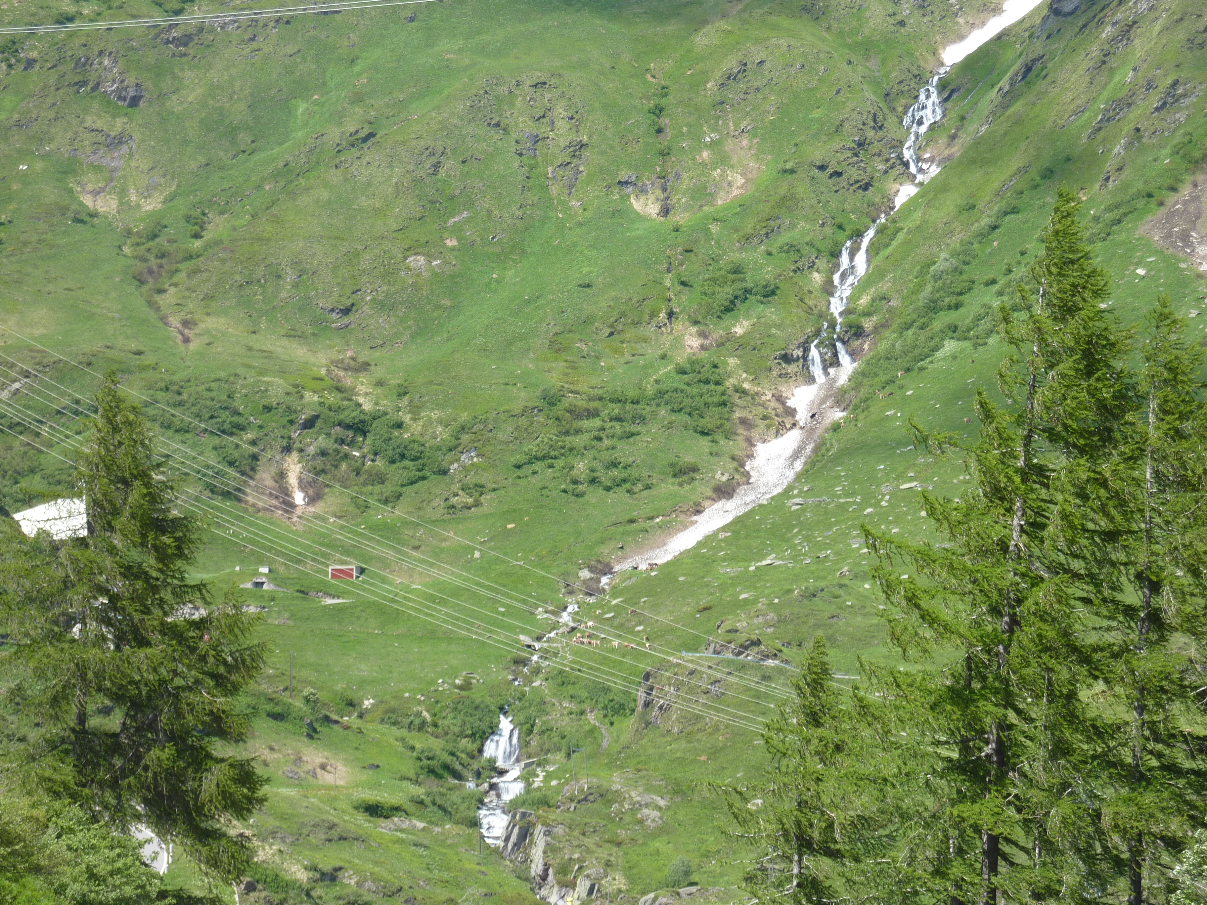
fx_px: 2894
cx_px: 604
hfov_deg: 23.6
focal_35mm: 83
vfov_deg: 17.8
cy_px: 452
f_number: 4.2
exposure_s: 1/320
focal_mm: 13.7
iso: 80
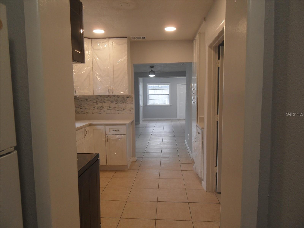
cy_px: 114
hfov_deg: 71.6
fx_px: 211
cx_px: 152
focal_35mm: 24
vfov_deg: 56.8
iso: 80
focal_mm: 4.3
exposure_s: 1/45
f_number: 2.8
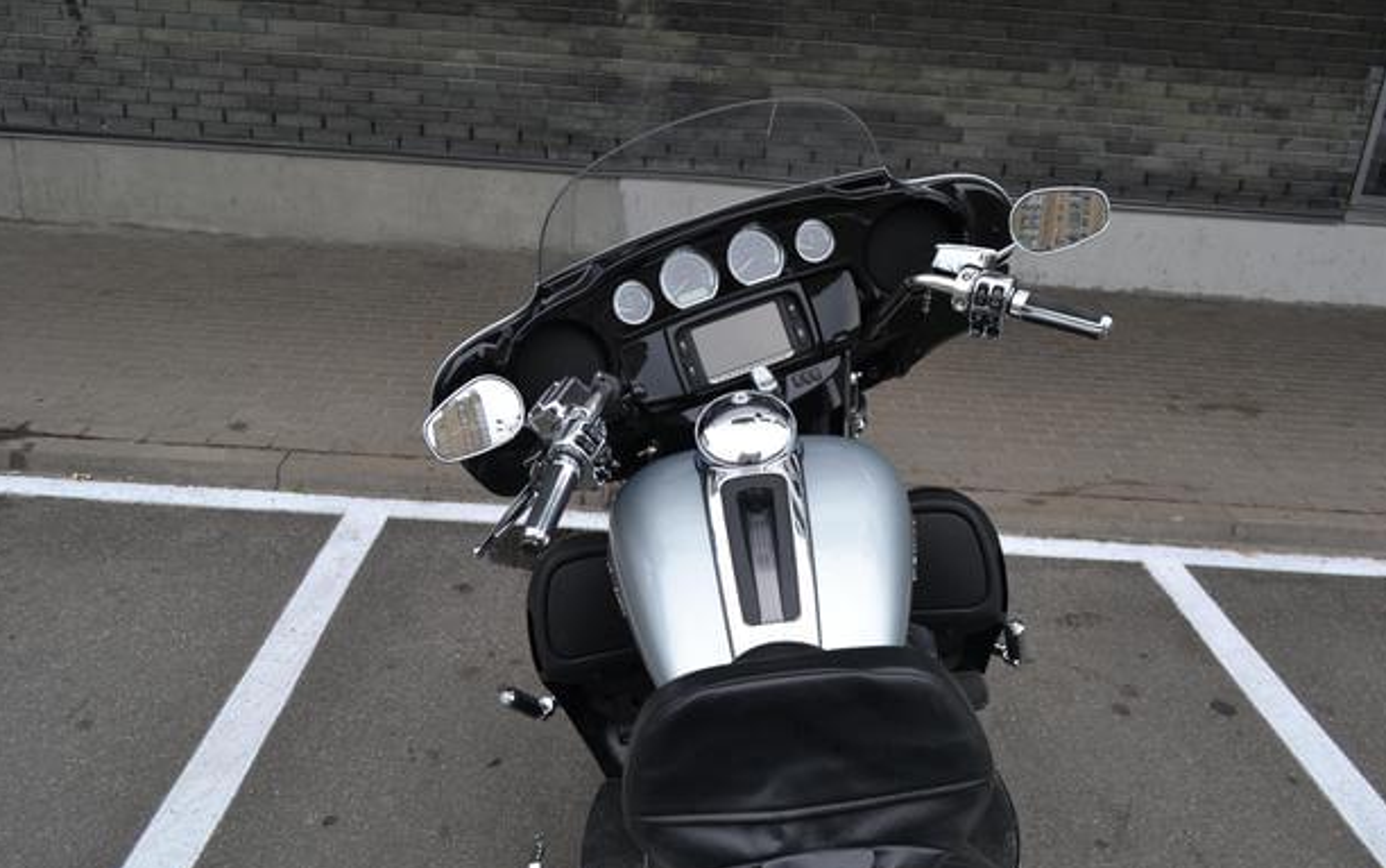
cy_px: 466
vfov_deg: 44.5
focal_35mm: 28
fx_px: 1058
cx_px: 694
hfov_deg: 66.4
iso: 220
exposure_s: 1/125
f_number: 5.6
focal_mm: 18
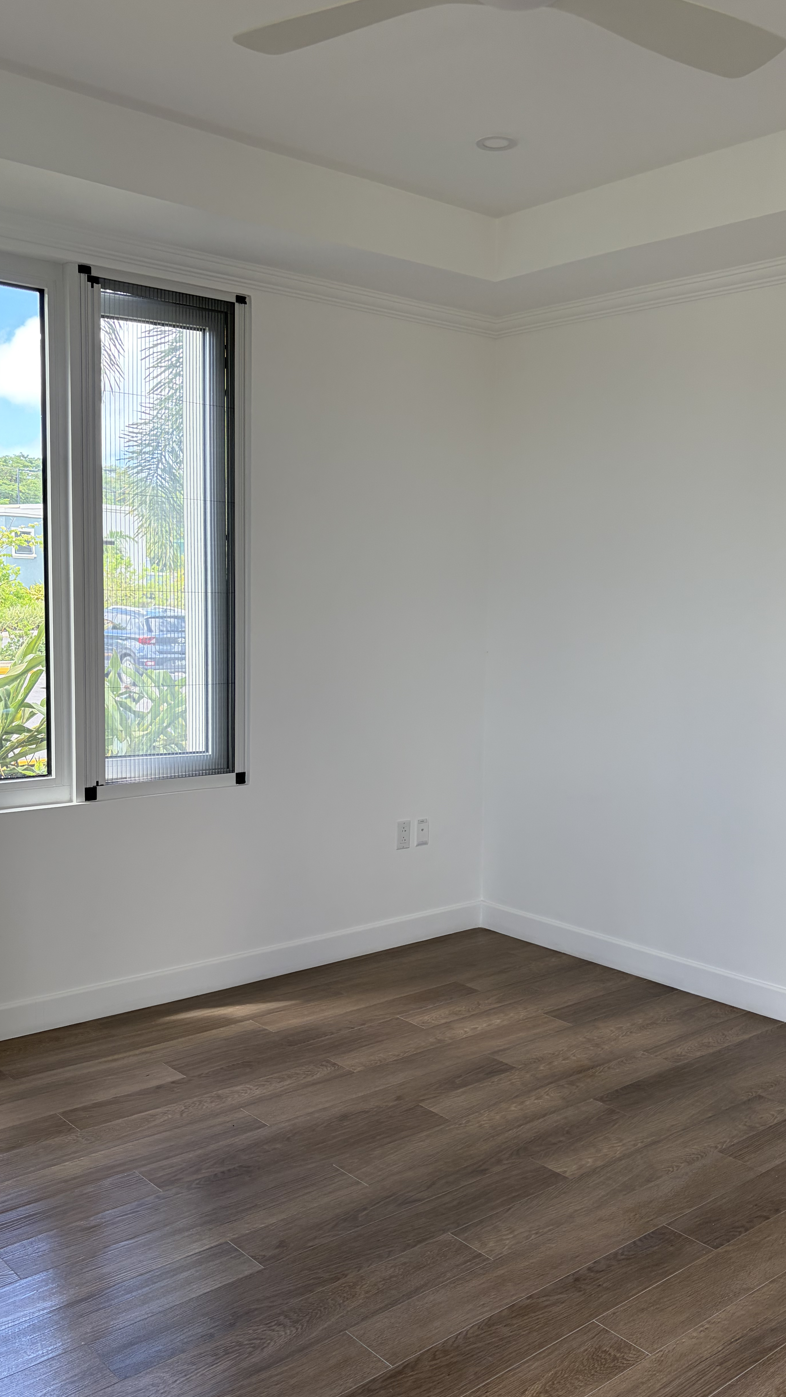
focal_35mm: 33
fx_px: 1223
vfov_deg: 59.5
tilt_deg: -6.4
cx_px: 439
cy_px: 727
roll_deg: -1.0
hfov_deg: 35.6
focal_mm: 5.96
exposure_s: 1/199
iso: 64
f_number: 1.6
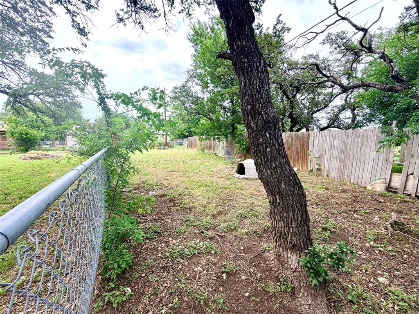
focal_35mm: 14
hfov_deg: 102.1
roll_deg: -1.2
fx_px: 169
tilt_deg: -4.5
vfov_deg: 85.7
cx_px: 210
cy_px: 157
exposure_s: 1/346
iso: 50
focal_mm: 2.22
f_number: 2.2
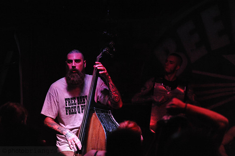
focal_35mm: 85
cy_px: 78
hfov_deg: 23.9
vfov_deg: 16.1
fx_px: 555
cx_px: 118
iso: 6400
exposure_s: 1/250
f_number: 2
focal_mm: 85
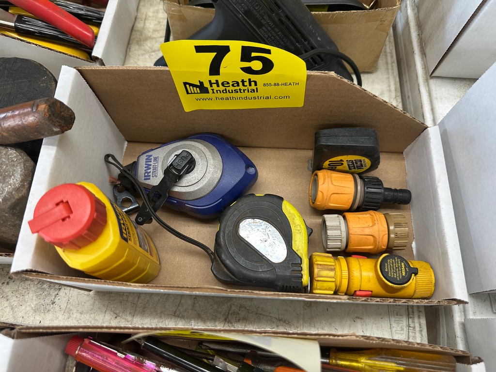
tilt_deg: -69.4
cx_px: 248
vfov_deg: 56.8
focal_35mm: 24
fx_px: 344
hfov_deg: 71.6
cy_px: 186
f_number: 1.78
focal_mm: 6.86
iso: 125
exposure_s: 1/105
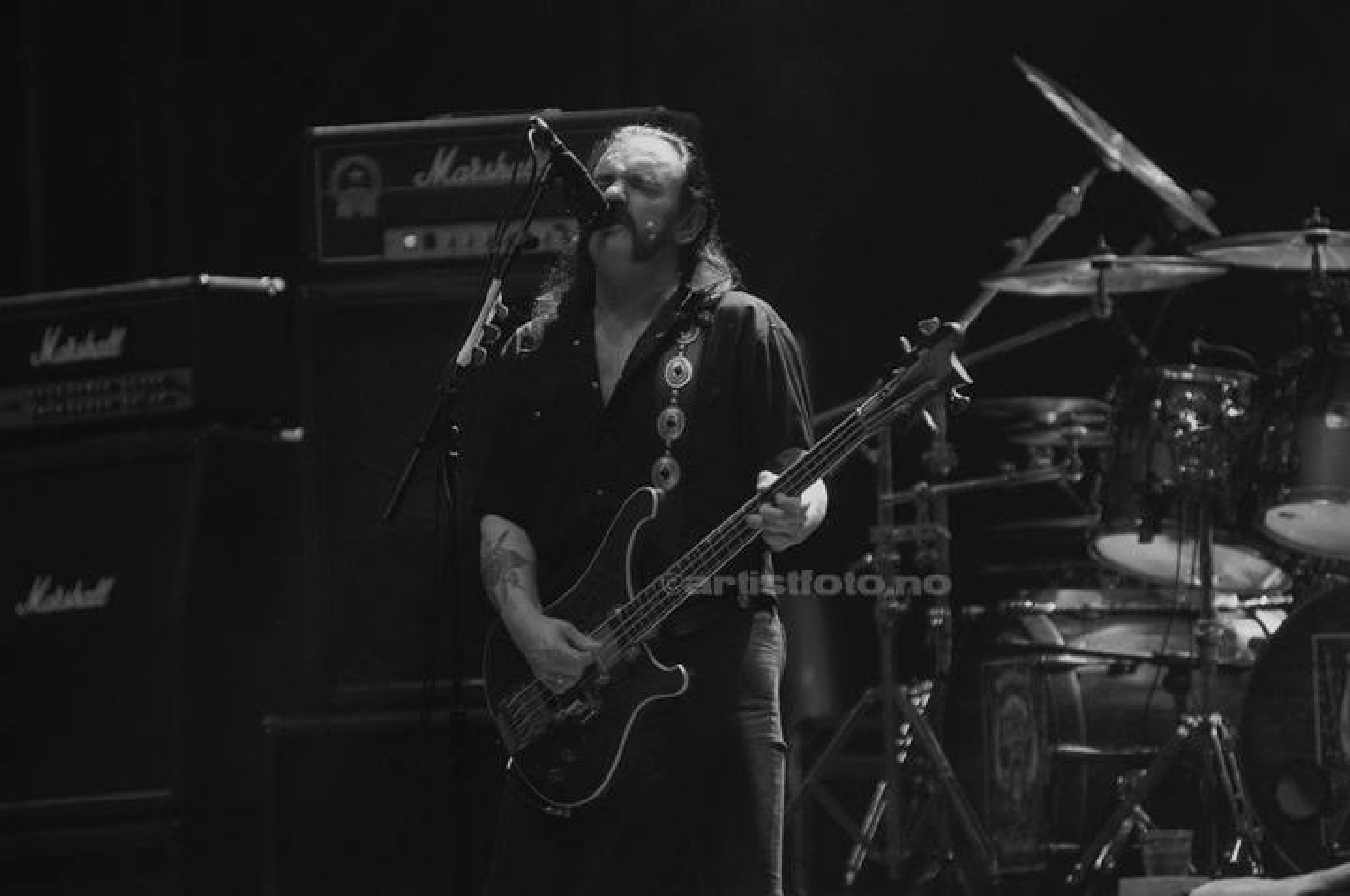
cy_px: 448
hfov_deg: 6.9
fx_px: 11235
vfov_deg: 4.6
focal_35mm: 300
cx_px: 675
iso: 1600
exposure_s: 1/250
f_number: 2.8
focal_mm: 200
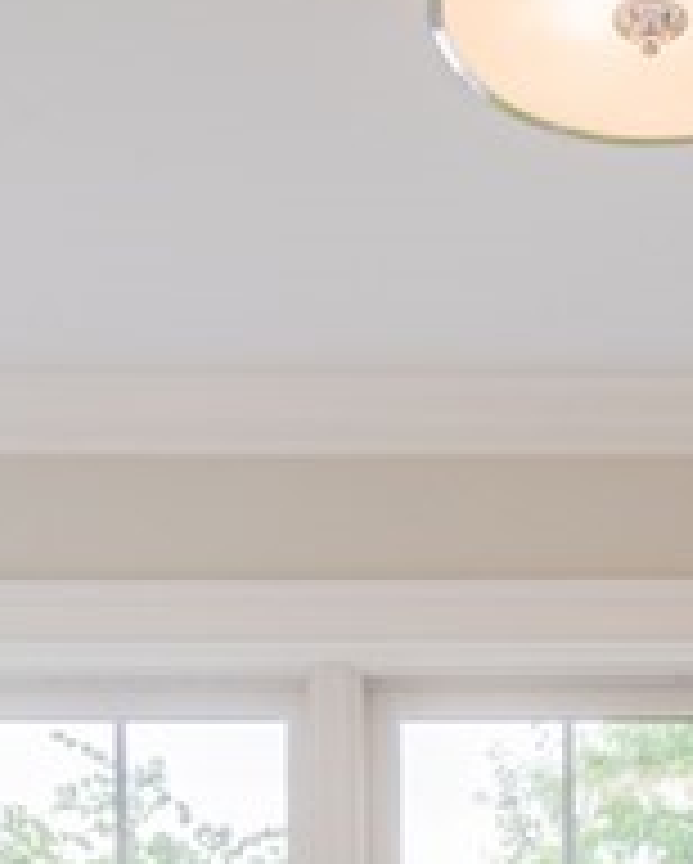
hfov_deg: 19.9
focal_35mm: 75
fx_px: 1920
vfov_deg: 23.0
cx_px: 675
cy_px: 1073
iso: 400
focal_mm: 10
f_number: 22
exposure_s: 1/30
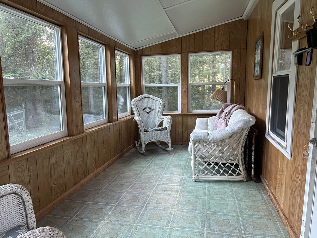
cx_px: 158
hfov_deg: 67.3
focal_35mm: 26
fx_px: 238
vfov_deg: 53.1
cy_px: 119
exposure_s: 1/60
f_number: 1.5
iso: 160
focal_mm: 5.7
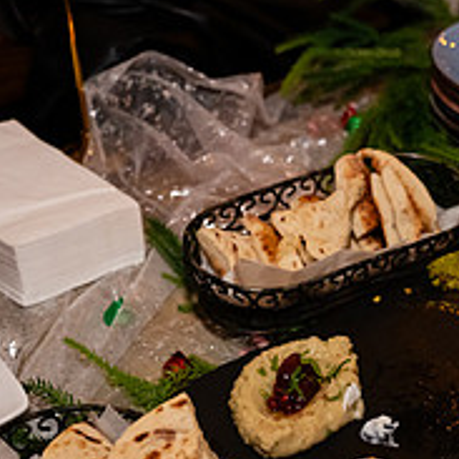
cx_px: 345
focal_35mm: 77
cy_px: 434
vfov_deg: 21.8
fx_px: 1155
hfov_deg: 22.3
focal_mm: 27
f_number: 3.2
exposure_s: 1/125
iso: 3200
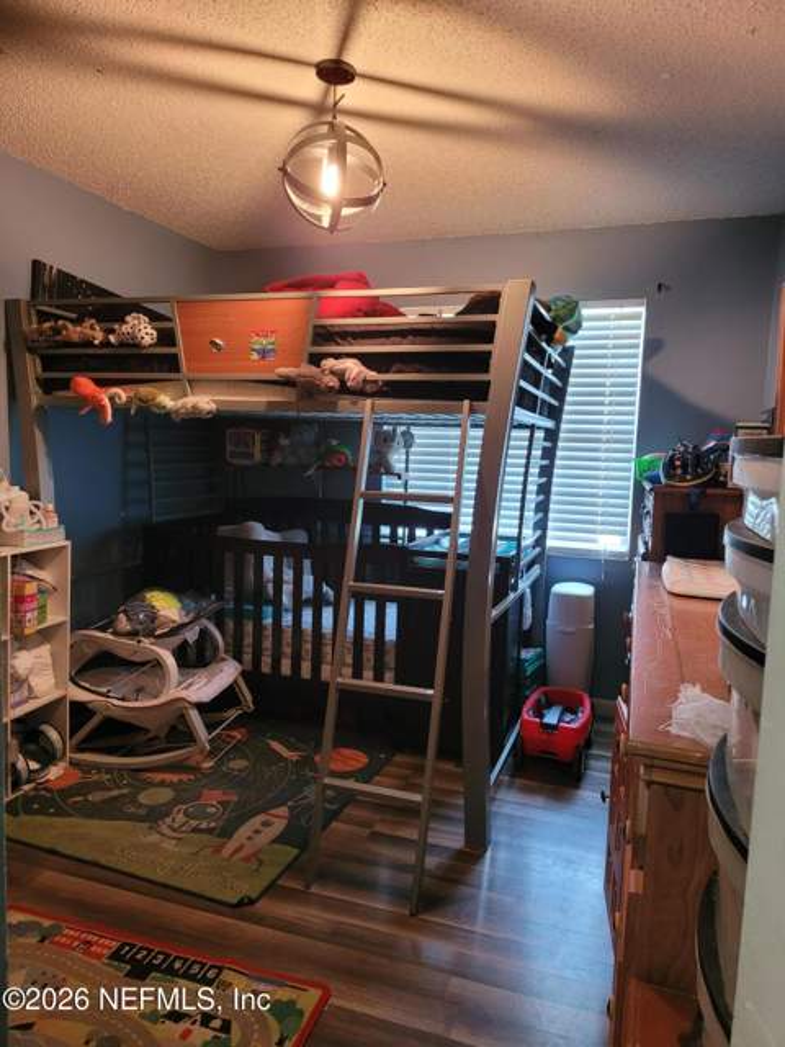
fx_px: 786
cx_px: 392
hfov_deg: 53.1
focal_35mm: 26
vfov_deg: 67.3
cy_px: 524
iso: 250
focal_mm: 5
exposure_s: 1/40
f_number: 1.8
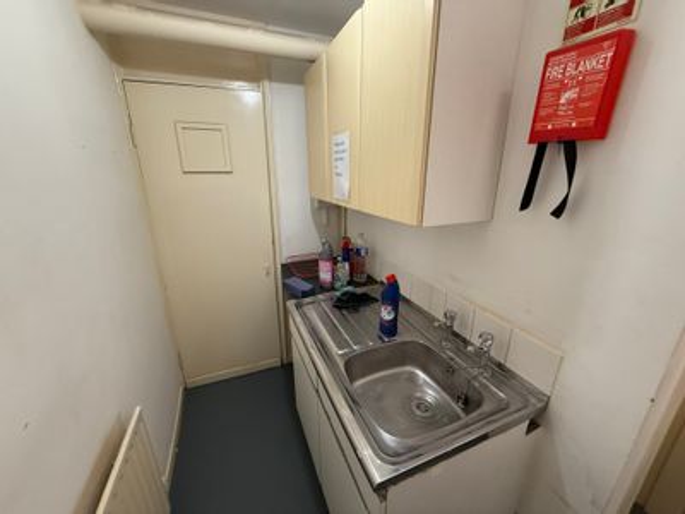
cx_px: 342
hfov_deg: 102.1
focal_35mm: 14
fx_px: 277
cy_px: 257
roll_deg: +0.8
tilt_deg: -17.1
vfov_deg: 85.7
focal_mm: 2.22
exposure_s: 1/100
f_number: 2.2
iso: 320
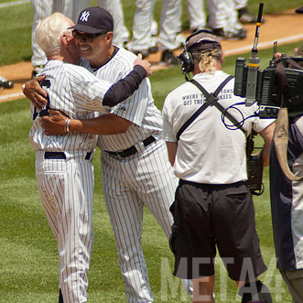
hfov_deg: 2.9
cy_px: 164
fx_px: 5892
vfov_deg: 2.9
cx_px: 87
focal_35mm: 595
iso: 320
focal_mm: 250
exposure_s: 1/2000
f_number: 5.6
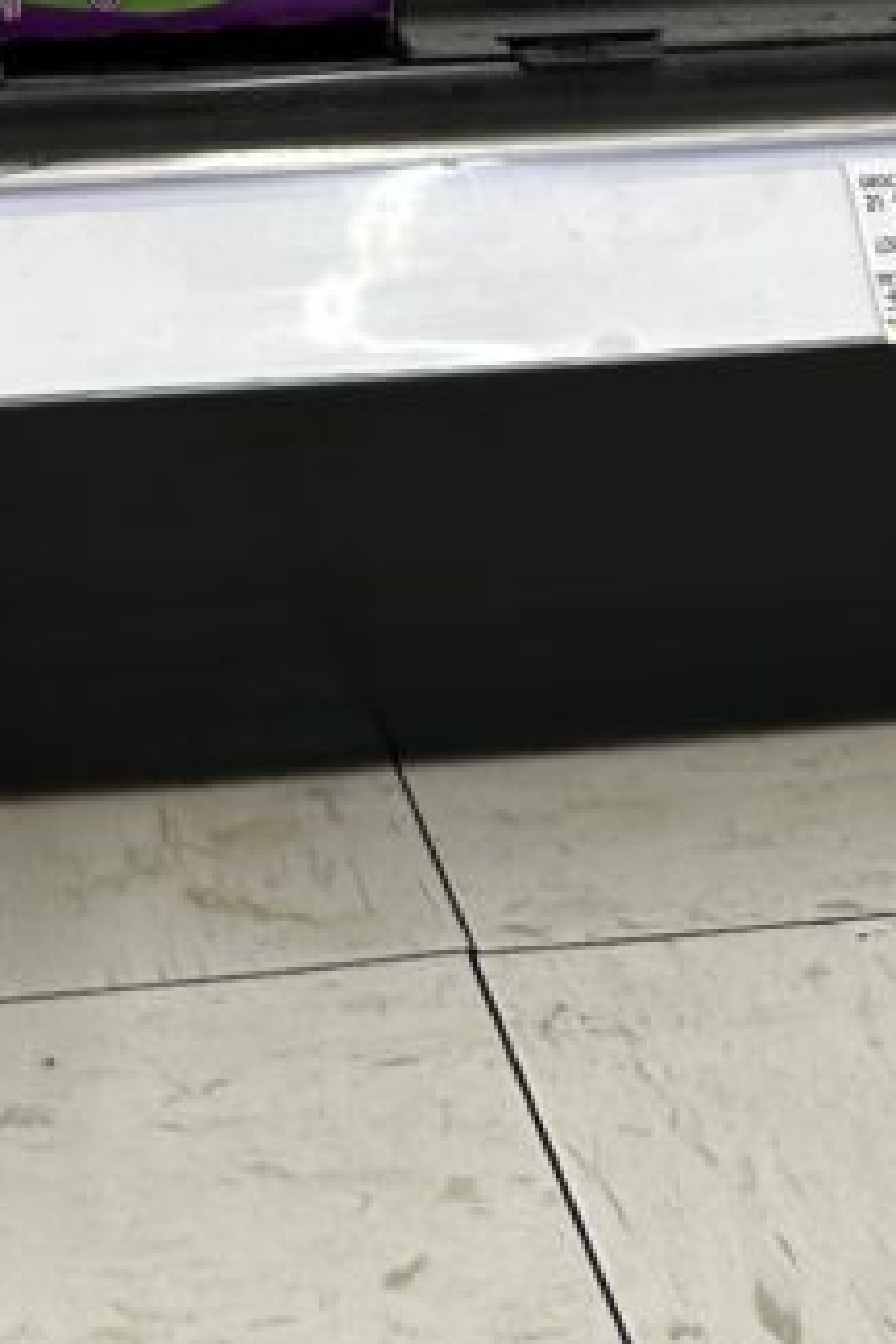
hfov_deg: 16.7
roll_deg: +0.0
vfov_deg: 21.1
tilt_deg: -14.3
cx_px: -112
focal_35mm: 79
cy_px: -751
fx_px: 2949
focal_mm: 6.86
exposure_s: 1/62
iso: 100
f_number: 1.78
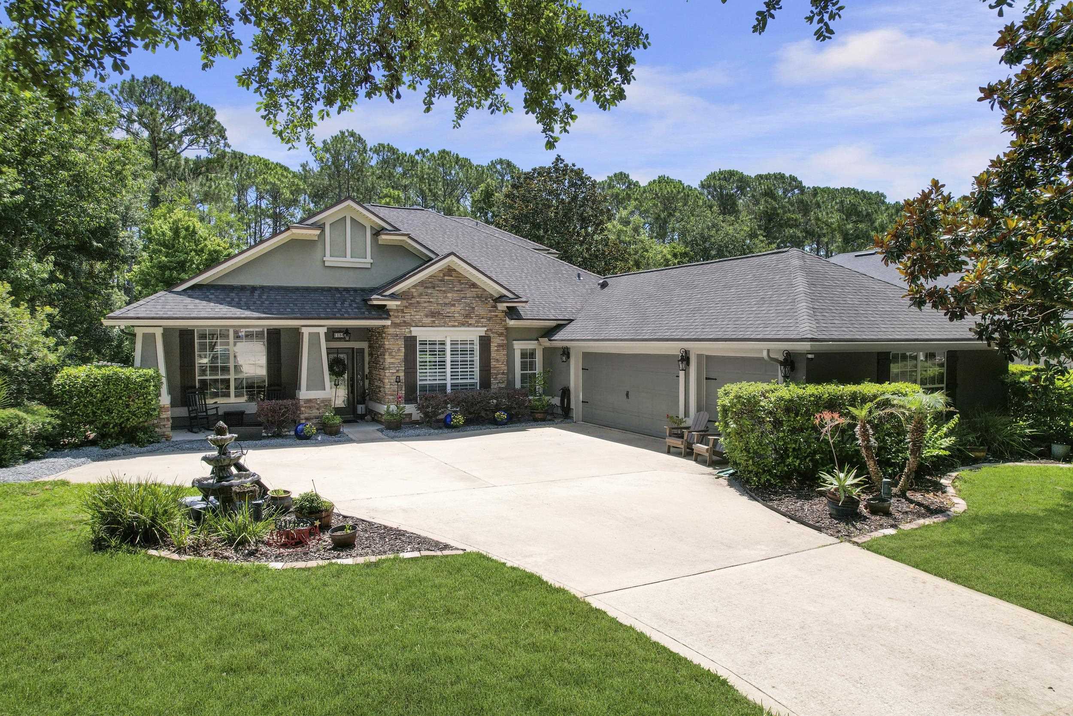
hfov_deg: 78.6
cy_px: 358
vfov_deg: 57.2
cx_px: 536
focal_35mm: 22
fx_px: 656
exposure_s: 1/250
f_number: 2.8
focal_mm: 8.38
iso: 100
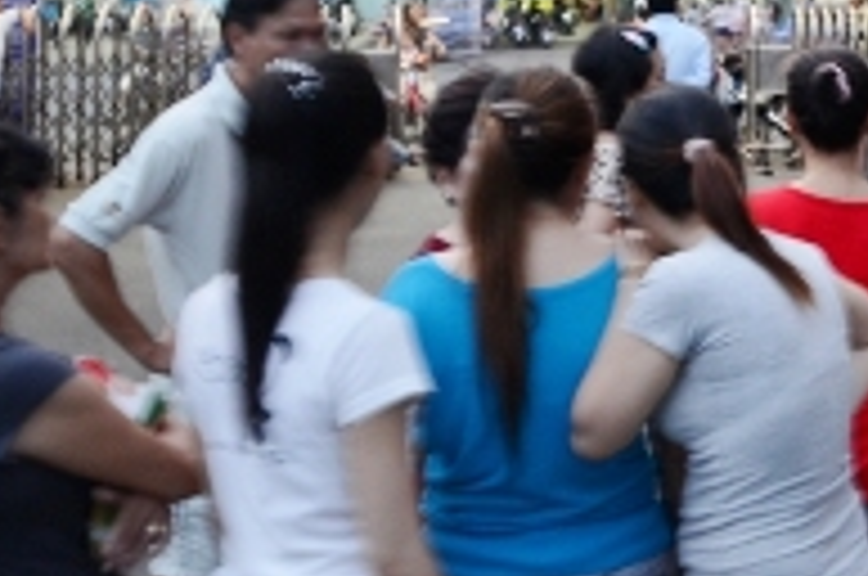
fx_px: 1685
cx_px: 1111
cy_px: -110
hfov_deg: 25.2
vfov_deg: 18.4
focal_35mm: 70
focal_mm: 18
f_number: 4
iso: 500
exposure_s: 1/6
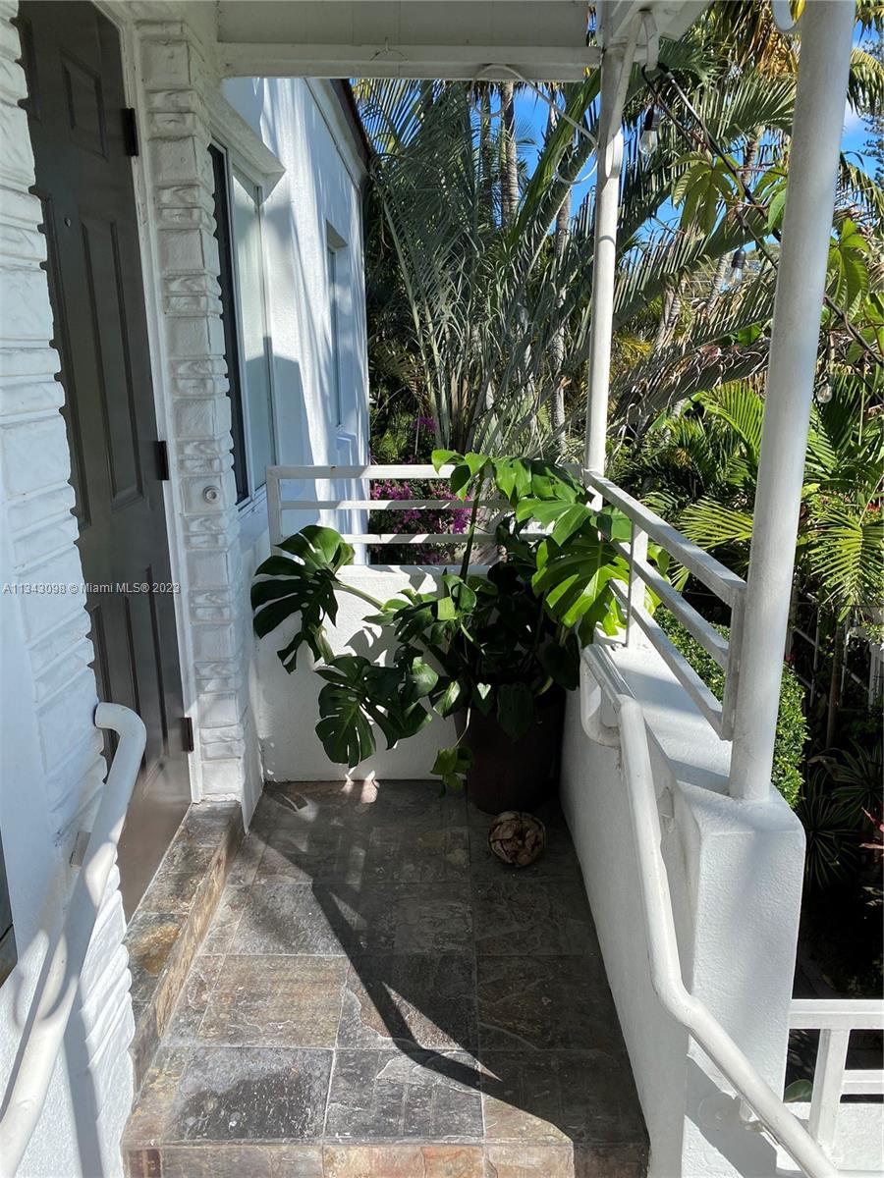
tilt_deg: -15.6
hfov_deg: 53.1
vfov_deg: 67.3
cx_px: 442
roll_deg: +1.3
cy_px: 589
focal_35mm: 26
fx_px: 885
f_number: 1.8
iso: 32
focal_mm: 4.25
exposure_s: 1/1961
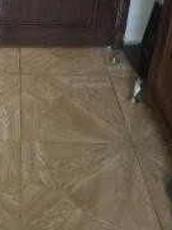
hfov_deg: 24.9
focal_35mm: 55
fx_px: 365
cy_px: 8
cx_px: -11
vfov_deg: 32.5
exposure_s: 1/33
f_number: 1.8
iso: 250
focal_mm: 4.69
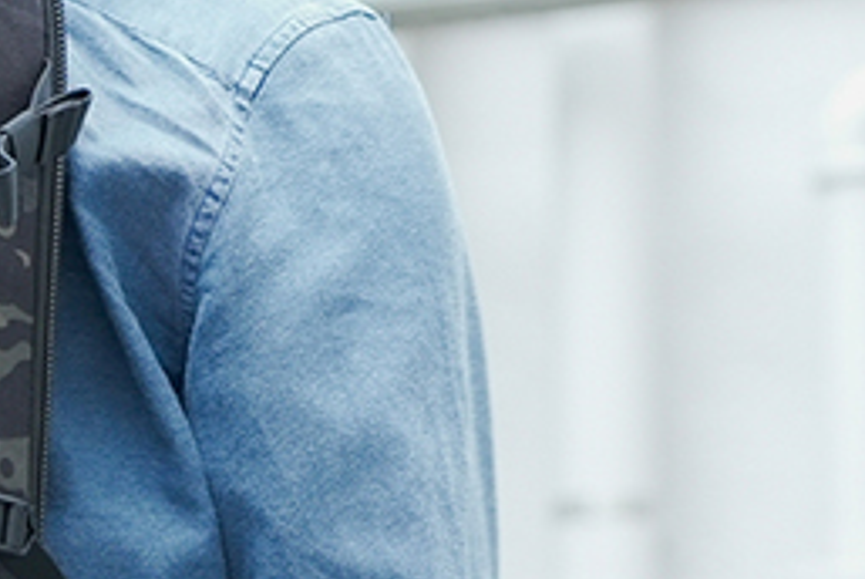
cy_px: 290
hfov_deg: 8.2
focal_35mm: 250
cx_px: 138
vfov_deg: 5.5
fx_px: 6014
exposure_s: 1/100
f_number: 4
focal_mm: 67
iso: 400
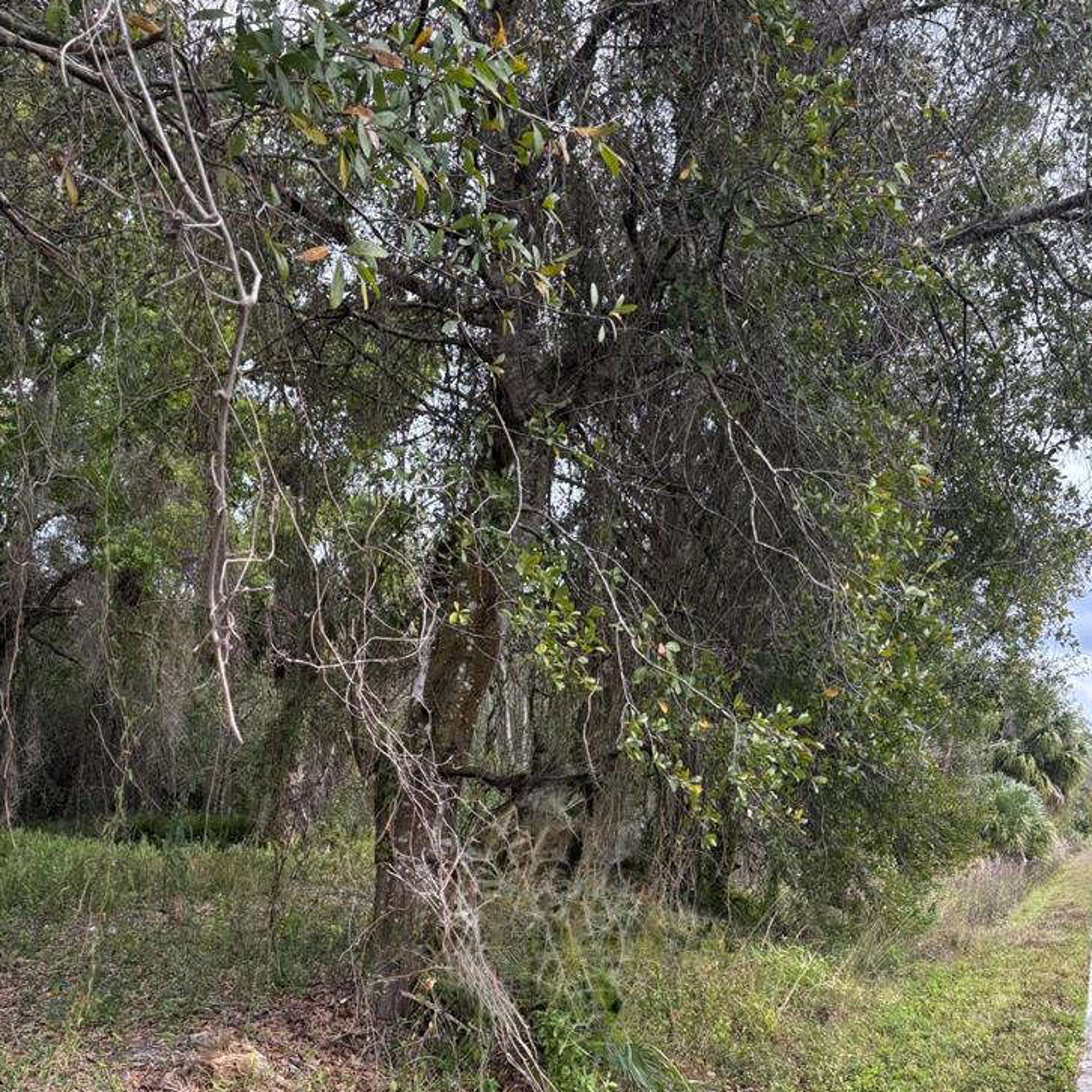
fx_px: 1356
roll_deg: -3.3
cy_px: 821
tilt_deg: +0.5
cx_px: 603
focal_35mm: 38
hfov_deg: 43.8
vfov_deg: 42.5
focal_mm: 5.96
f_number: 1.6
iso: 64
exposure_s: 1/747
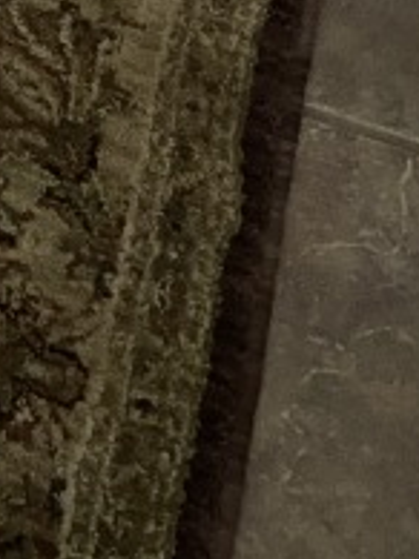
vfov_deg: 12.5
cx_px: -502
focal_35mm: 142
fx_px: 2294
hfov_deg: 9.5
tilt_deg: -47.3
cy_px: -510
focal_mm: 4.25
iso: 1000
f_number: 1.8
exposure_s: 1/27
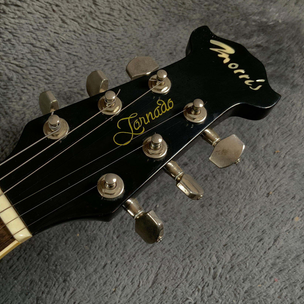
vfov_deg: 41.8
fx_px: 397
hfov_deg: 41.7
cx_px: 127
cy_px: 144
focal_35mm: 40
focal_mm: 3
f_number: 1.8
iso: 50
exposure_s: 1/104
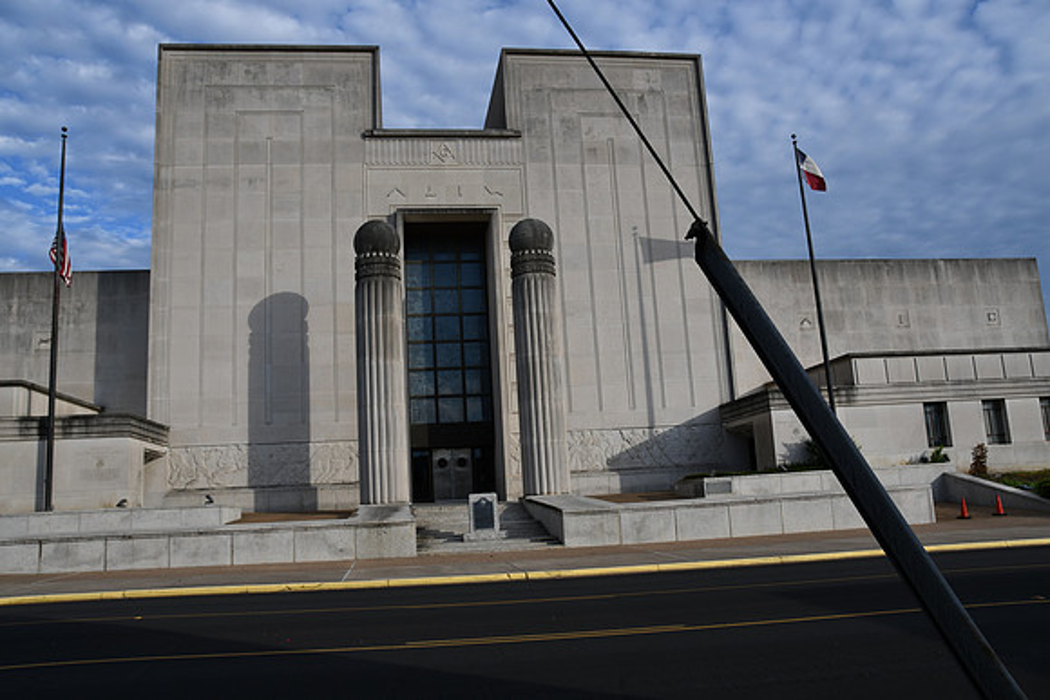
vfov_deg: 48.0
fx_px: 788
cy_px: 350
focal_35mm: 27
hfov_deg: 67.4
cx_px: 525
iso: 100
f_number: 9
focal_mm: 18
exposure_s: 1/320
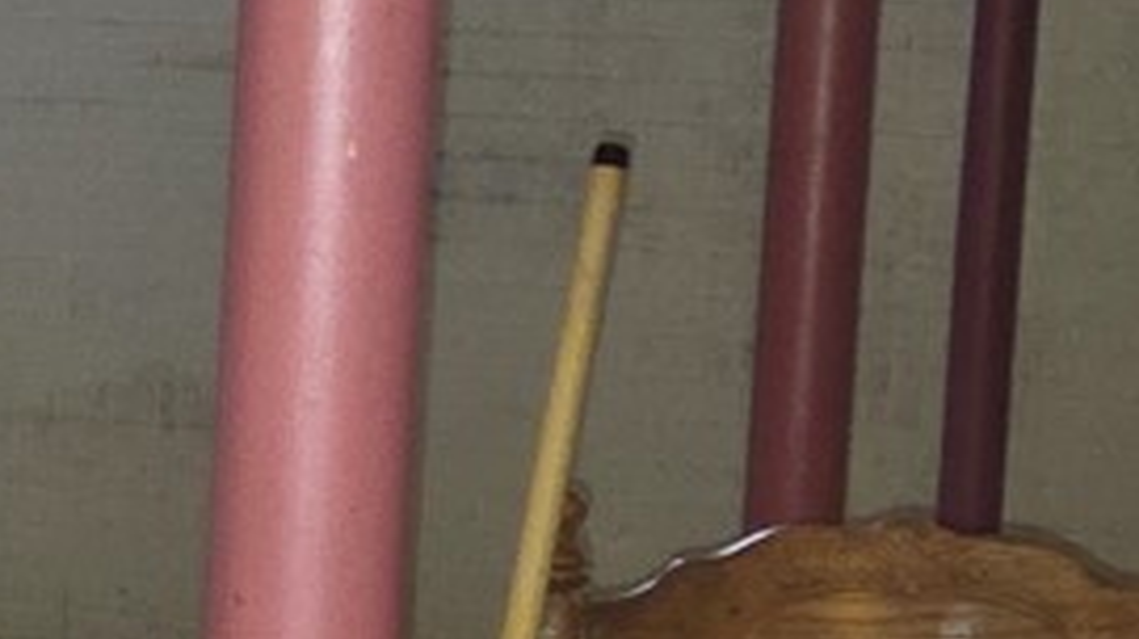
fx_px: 4467
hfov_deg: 12.3
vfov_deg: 8.2
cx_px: -1332
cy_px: 320
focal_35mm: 148
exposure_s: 1/12
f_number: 1.8
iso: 250
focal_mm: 5.4
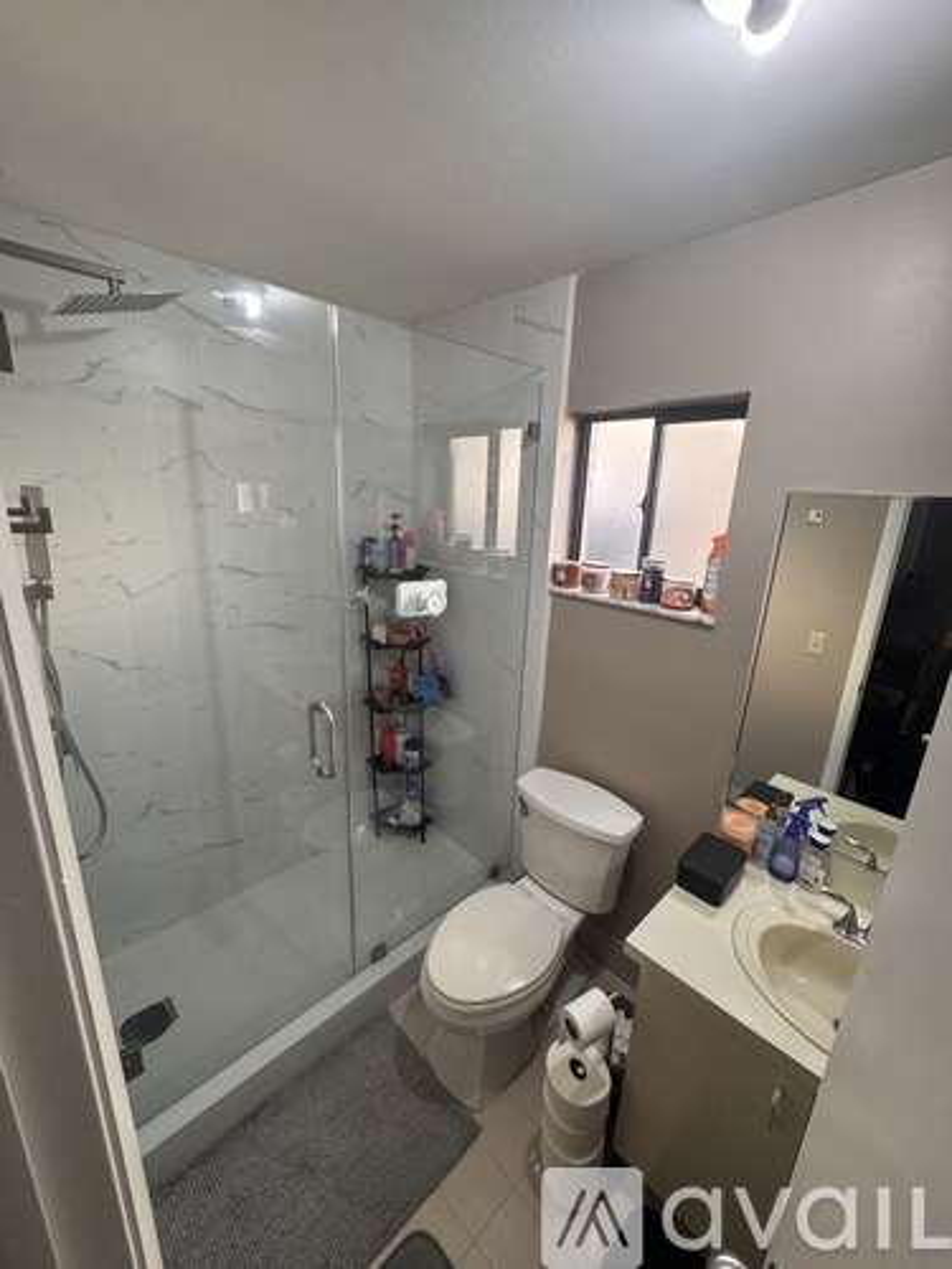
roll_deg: -1.6
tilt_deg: -16.2
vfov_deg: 102.1
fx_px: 513
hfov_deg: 85.7
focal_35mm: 14
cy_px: 634
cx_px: 476
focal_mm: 2.22
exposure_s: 1/120
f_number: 2.2
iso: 200
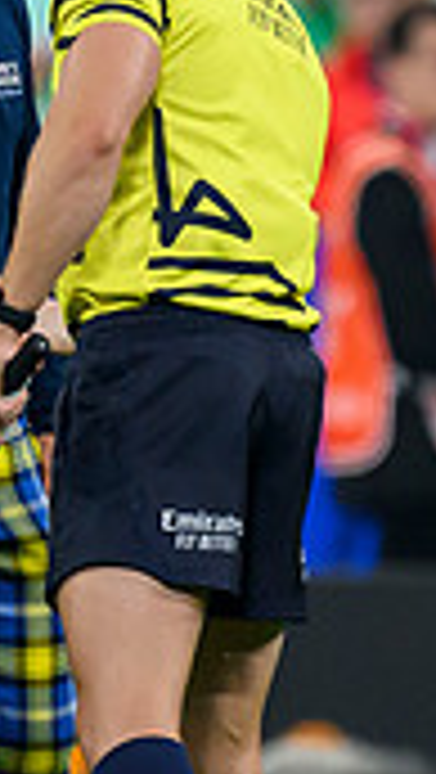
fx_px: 62851
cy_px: 447
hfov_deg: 0.4
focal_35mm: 3064
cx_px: -88
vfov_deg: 0.7
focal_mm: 560
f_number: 4
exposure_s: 1/1600
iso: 3200
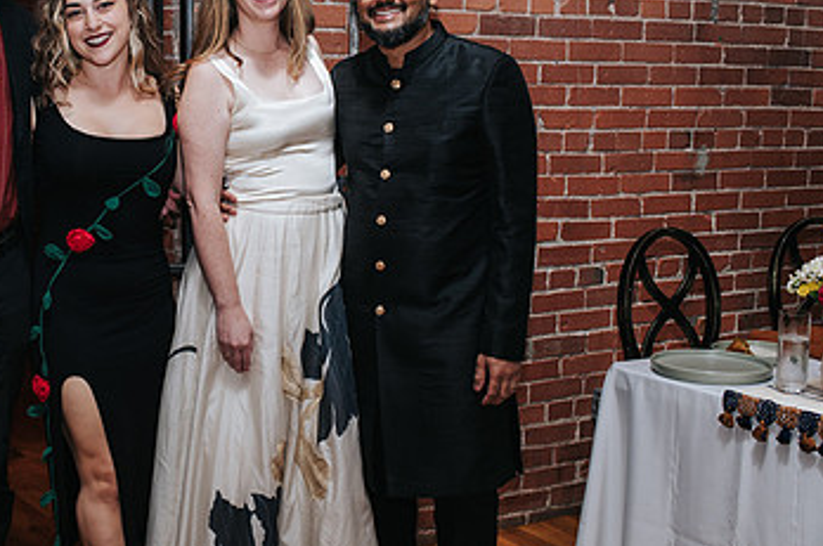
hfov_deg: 33.1
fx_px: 1347
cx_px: 182
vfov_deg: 22.9
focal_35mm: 59
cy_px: 238
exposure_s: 1/200
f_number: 4
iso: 800
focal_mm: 35
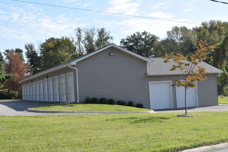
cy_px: 76
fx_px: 332
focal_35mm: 52
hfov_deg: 37.9
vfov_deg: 25.7
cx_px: 114
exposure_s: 1/250
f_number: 8
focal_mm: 35
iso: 200
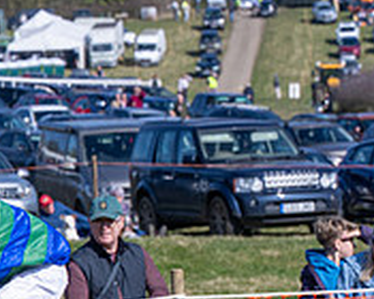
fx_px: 2933
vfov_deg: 5.8
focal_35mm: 265
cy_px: 450
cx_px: 202
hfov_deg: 7.3
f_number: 5
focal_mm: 70
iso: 200
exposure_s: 1/1600
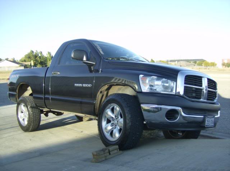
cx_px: 115
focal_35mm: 36
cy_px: 86
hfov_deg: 51.5
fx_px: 239
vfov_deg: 39.5
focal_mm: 6
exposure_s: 1/470
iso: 100
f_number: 2.8
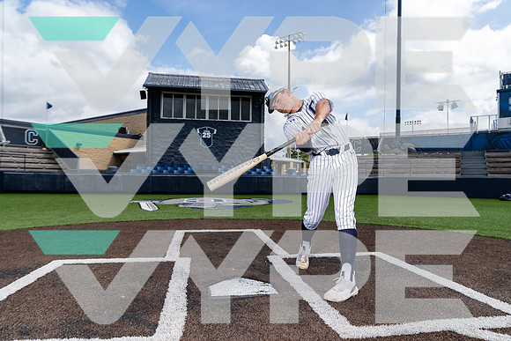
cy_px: 170
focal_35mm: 24
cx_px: 256
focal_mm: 24
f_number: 4
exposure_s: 1/1250
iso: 250
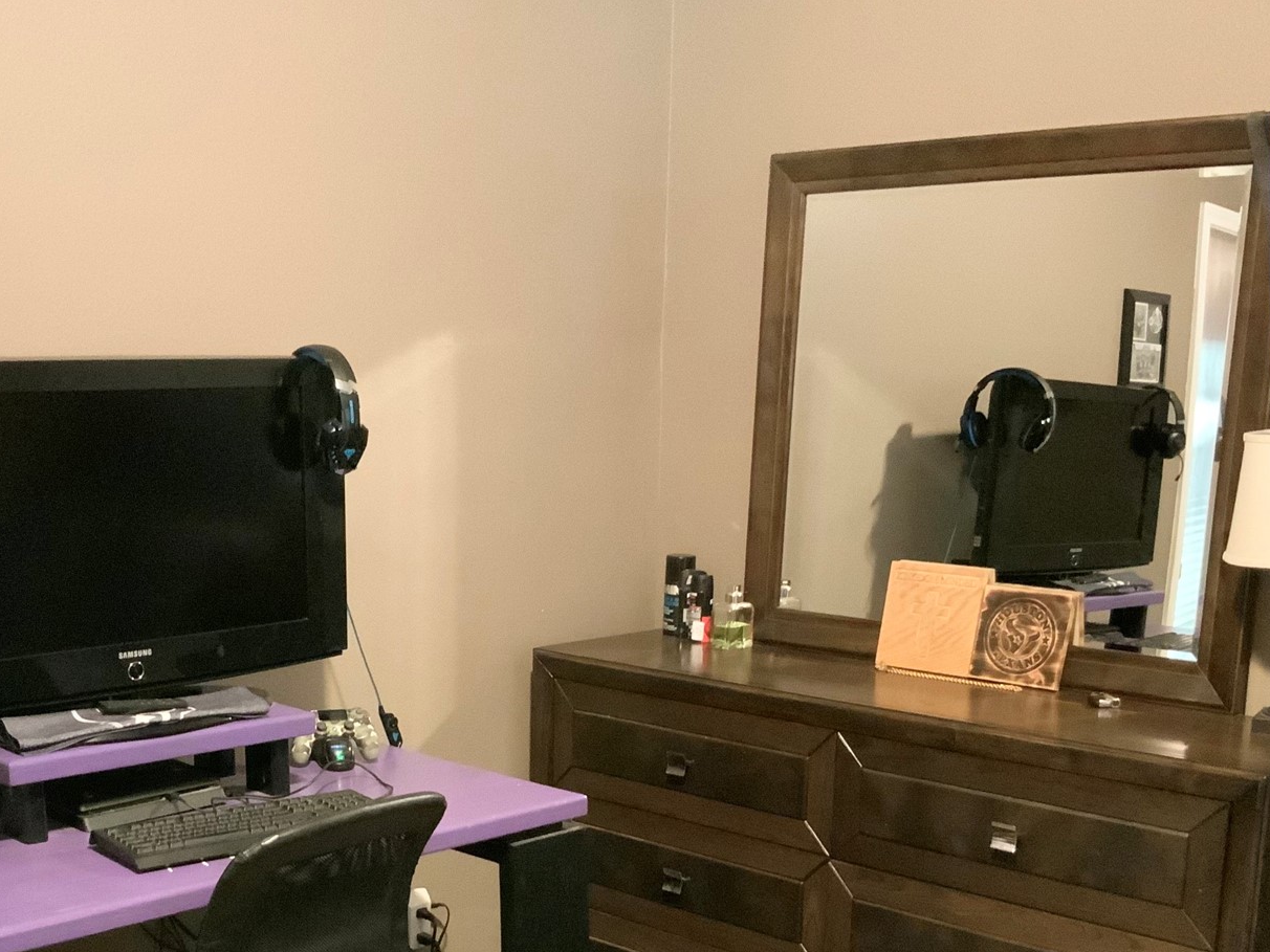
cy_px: 768
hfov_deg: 38.6
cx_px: 458
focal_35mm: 49
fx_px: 1798
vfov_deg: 29.0
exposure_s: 1/30
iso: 500
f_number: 1.8
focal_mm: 3
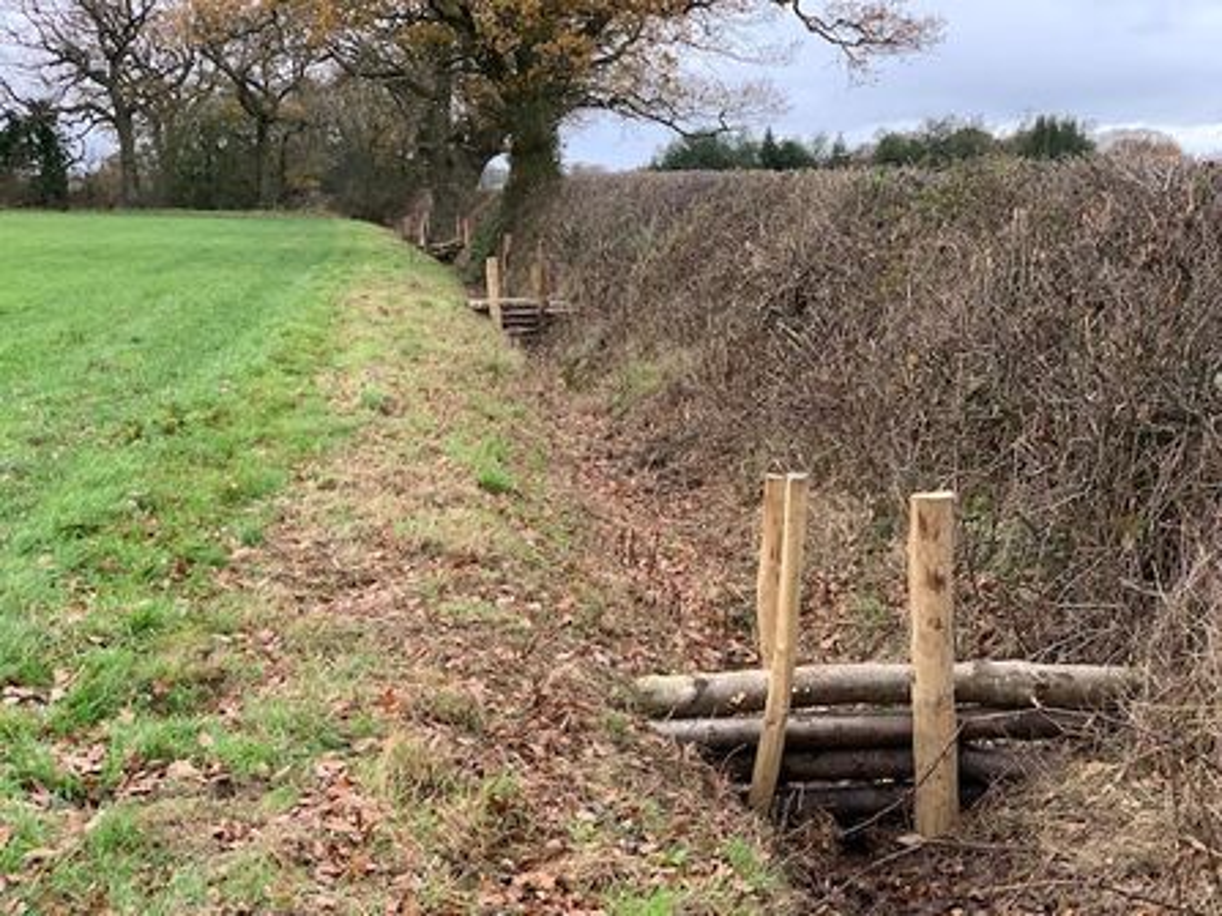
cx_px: 611
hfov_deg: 36.8
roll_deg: +0.2
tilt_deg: -7.4
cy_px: 458
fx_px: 1835
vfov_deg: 28.0
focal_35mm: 52
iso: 80
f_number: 2.4
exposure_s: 1/122
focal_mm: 6
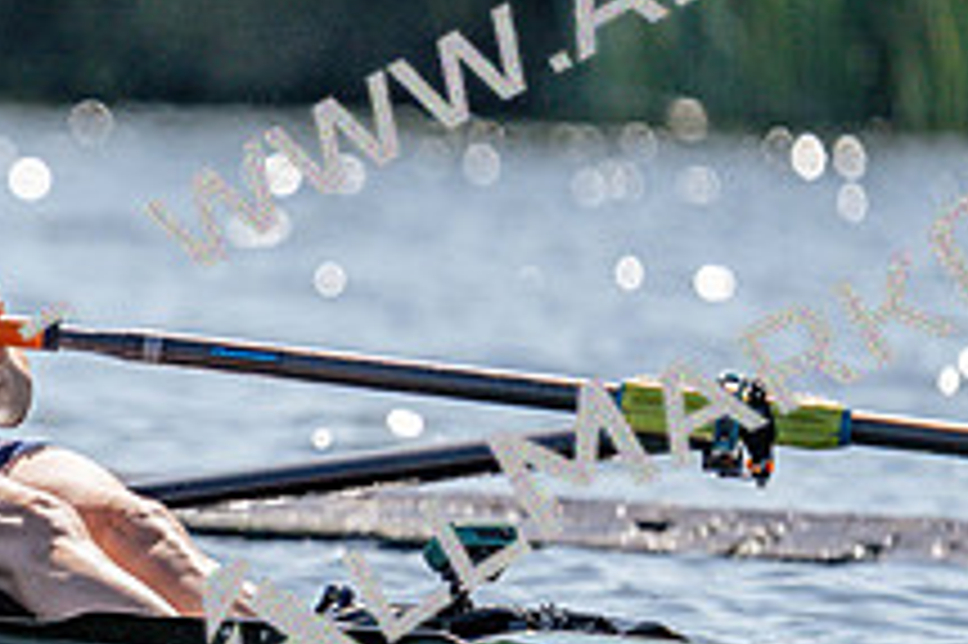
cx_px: -185
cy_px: 345
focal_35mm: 1190
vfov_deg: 1.2
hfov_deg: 1.7
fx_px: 31972
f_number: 6.3
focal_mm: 441
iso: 320
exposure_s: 1/2000
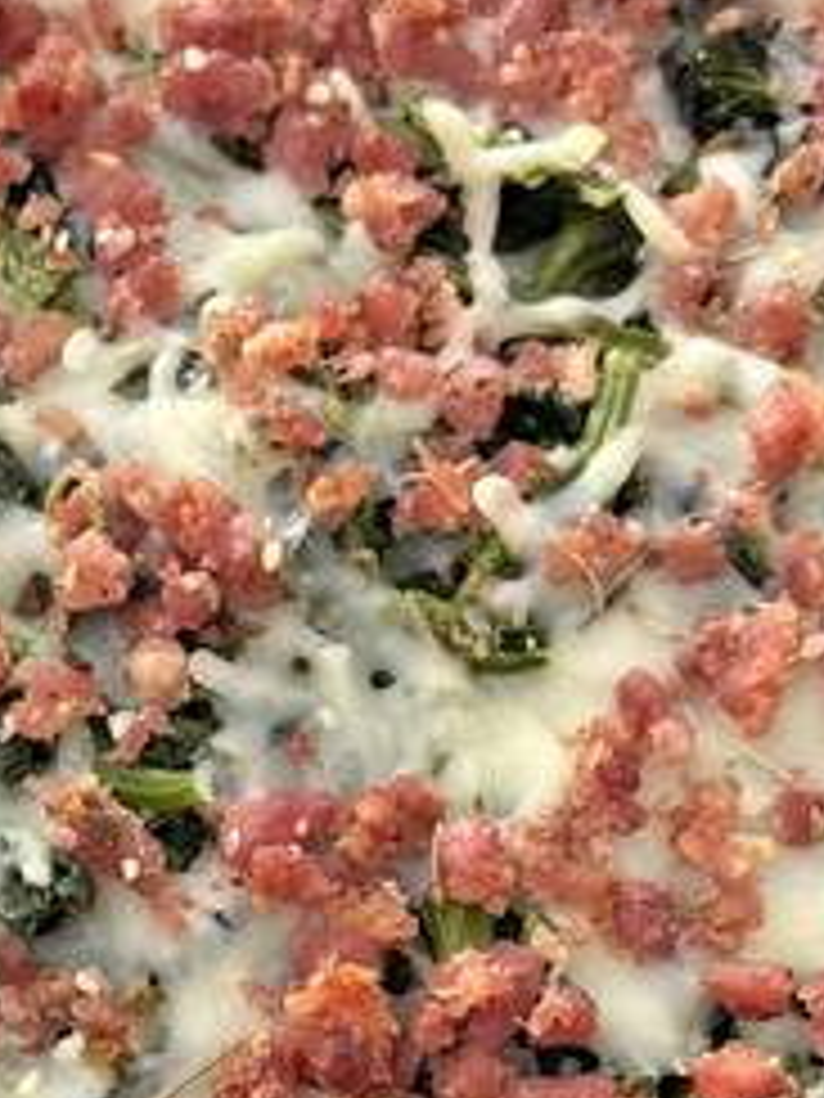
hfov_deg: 18.4
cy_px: 979
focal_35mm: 78
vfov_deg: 24.3
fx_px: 2476
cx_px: -23
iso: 320
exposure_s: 1/60
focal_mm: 5.96
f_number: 1.6
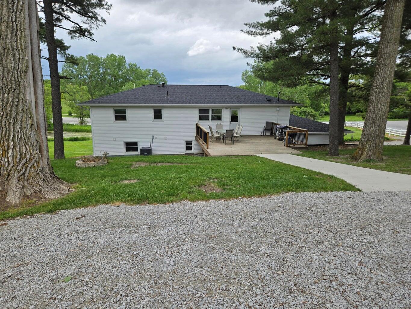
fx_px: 273
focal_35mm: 23
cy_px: 154
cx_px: 206
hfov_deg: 73.9
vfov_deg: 58.9
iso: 25
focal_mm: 5.4
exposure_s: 1/1081
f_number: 1.8
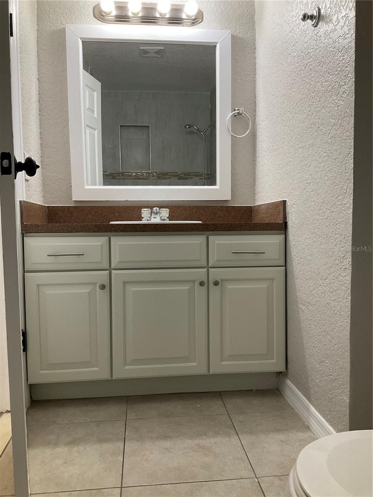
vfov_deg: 61.7
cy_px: 248
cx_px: 186
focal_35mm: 29
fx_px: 417
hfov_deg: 48.2
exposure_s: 1/60
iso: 100
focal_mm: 3
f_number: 1.8
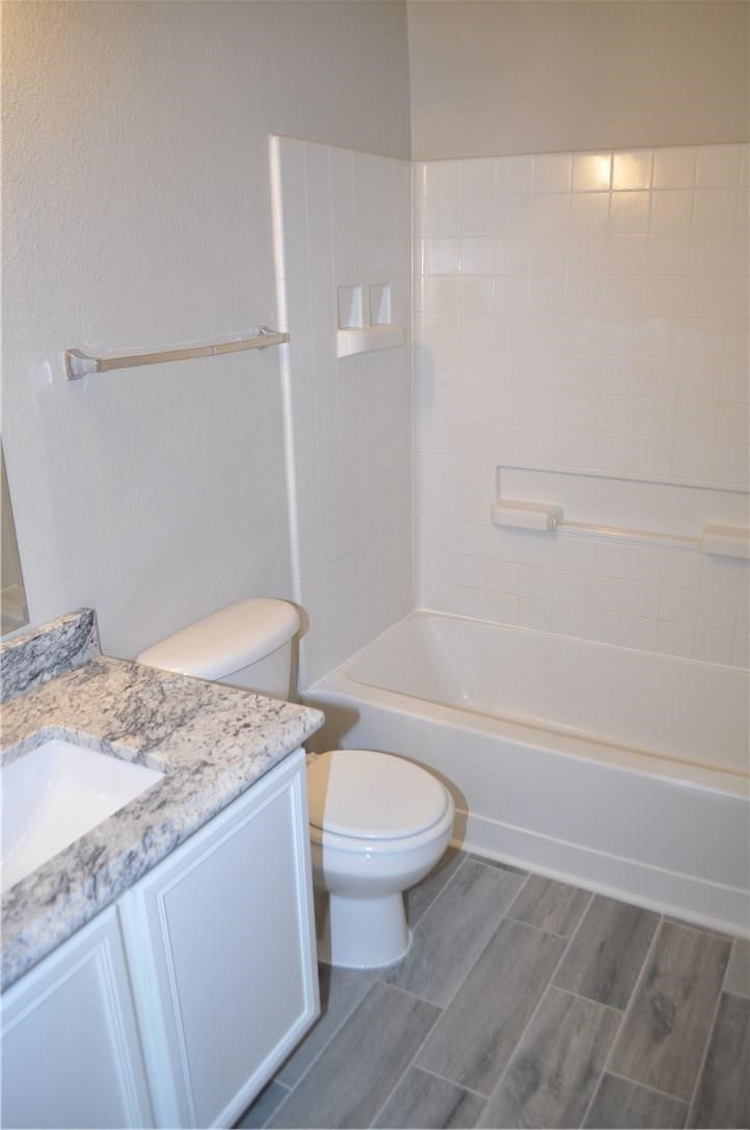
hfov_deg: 47.8
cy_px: 565
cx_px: 375
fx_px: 846
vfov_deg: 67.5
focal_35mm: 27
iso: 450
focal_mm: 18
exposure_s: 1/60
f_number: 4
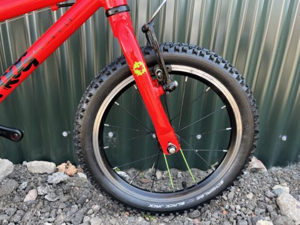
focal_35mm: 26
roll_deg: -1.8
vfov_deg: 53.1
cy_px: 112
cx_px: 150
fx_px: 225
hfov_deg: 67.3
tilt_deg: -21.6
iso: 50
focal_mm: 5.1
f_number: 1.6
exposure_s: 1/148
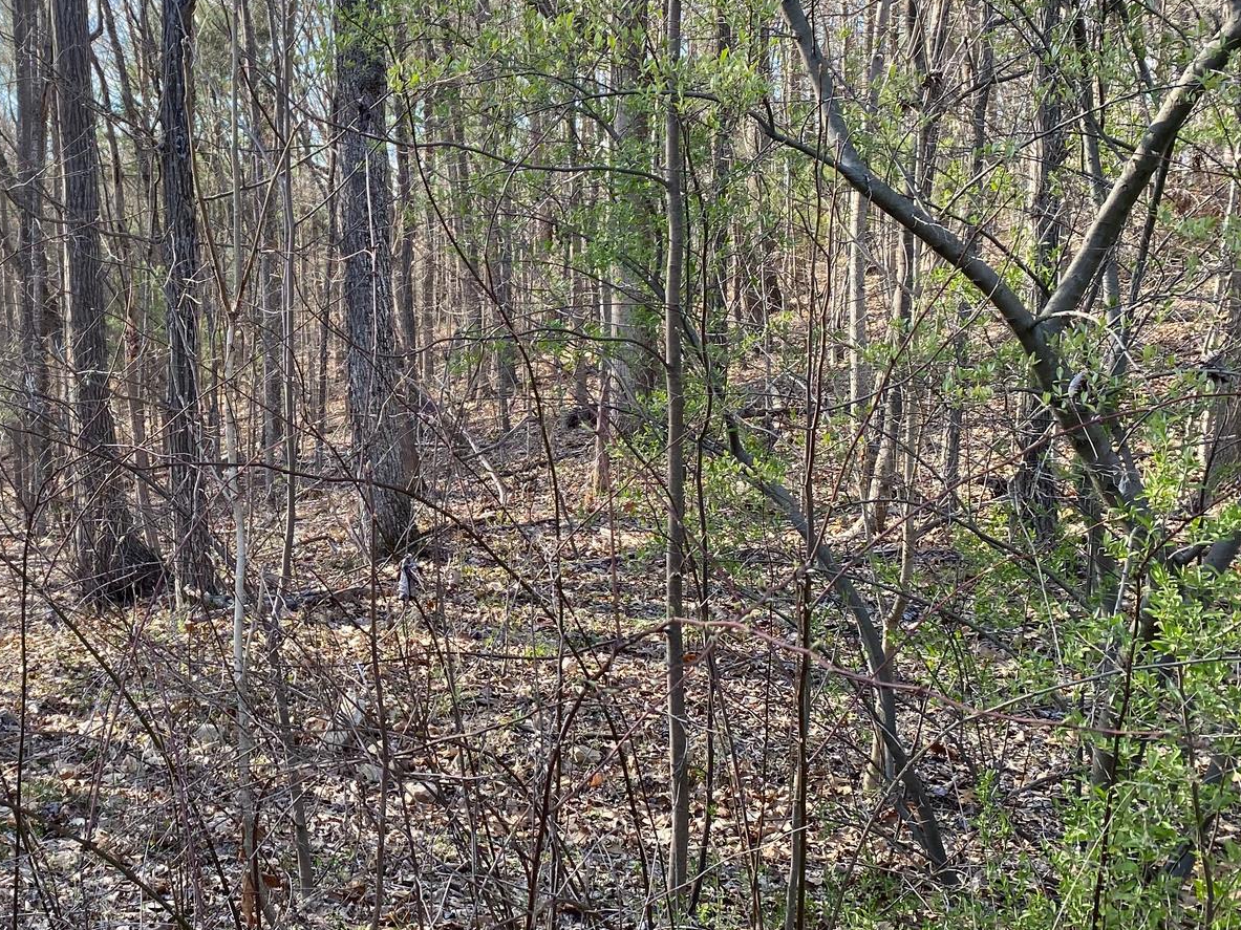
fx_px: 1613
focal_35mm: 45
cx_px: 209
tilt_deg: -6.0
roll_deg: -0.2
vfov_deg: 32.1
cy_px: 412
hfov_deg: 40.0
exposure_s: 1/292
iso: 32
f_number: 1.8
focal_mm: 4.25
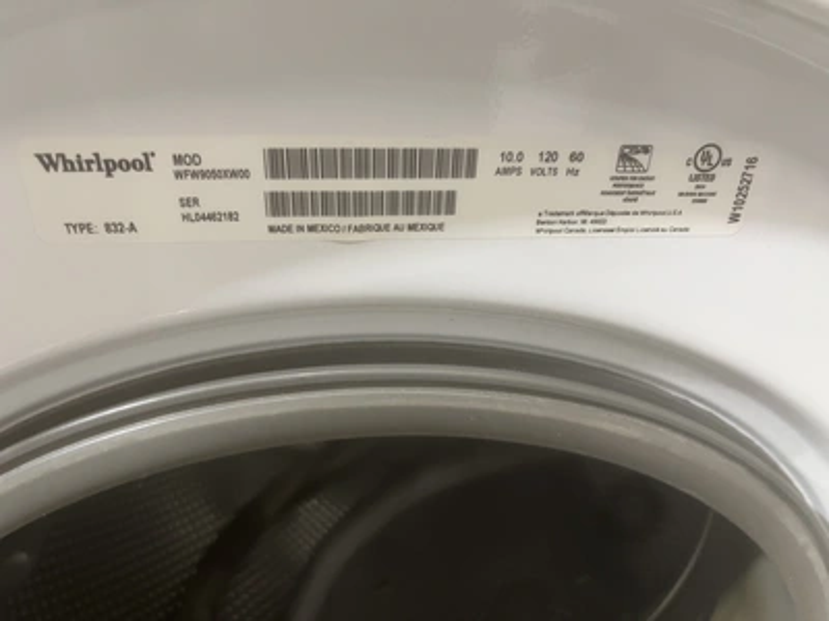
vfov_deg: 53.1
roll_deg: +0.1
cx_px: 414
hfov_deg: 67.3
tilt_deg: -30.0
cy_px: 310
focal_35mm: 26
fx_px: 623
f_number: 1.6
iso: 250
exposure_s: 1/60
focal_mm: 5.1
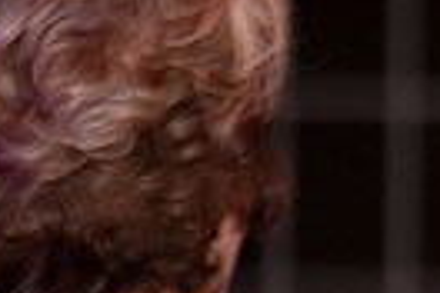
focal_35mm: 770
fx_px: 9410
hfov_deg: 2.7
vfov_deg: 1.8
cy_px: 448
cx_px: 920
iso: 1600
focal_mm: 175
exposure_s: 1/160
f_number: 2.8
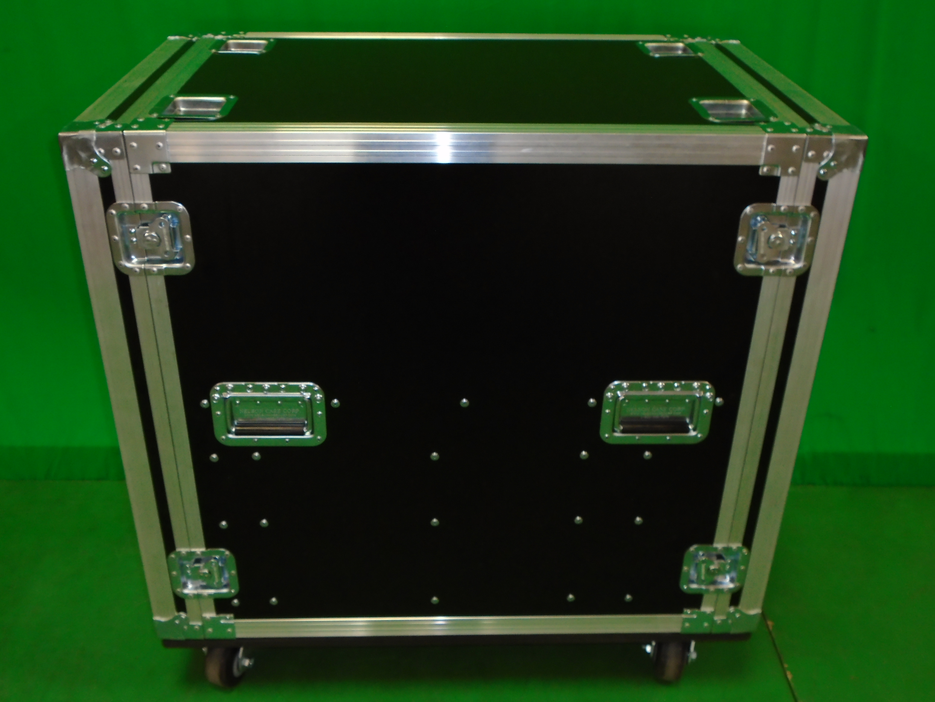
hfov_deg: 51.4
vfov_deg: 39.7
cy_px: 351
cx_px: 468
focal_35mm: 36
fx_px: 972
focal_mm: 6.4
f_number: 3.8
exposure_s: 1/40
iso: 200
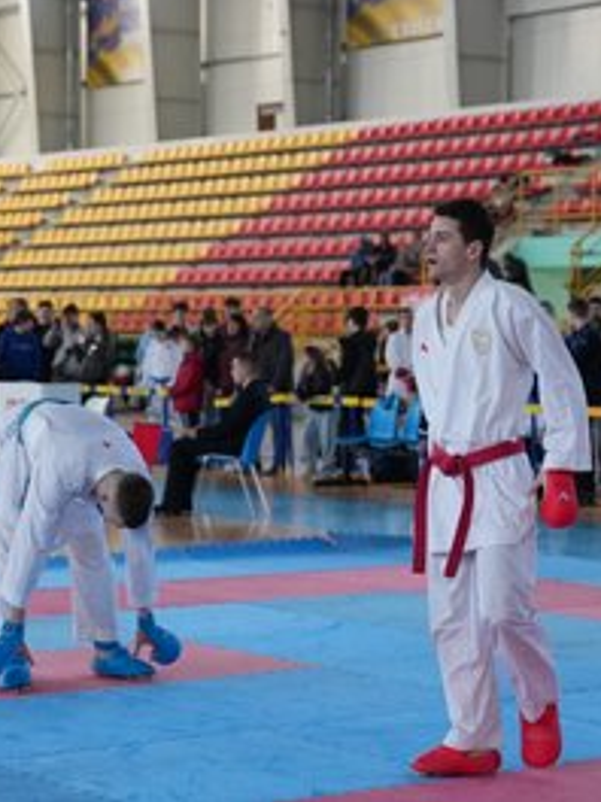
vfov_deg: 19.3
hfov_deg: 14.5
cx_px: 346
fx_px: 2361
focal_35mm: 102
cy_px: 399
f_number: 3.5
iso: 8000
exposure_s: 1/1250
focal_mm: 70
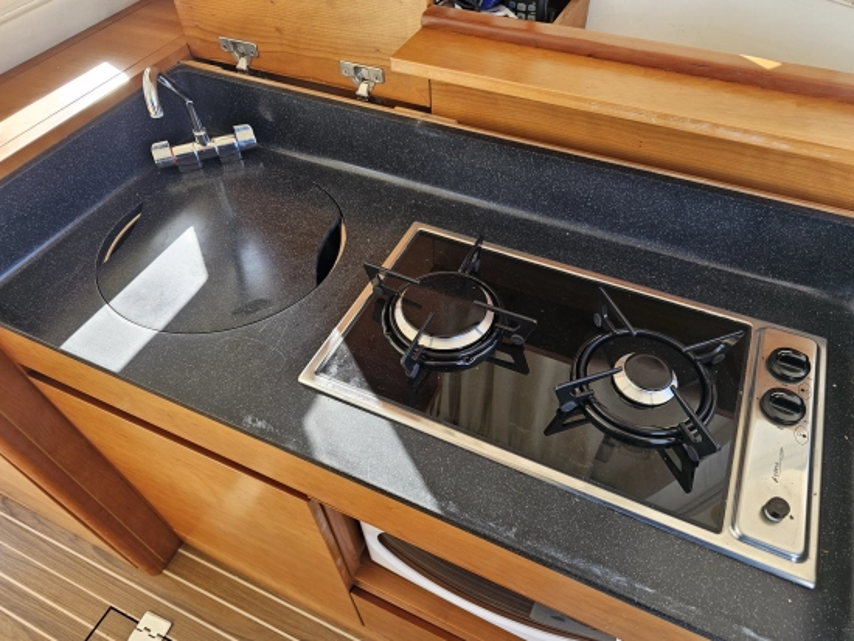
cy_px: 320
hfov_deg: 73.9
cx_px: 427
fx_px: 568
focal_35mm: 23
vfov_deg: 58.9
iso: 64
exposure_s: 1/180
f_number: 1.7
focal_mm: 6.3
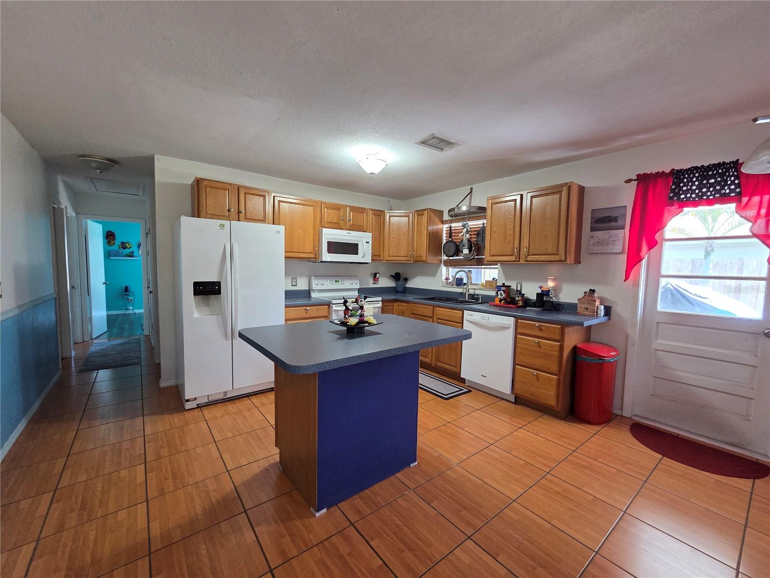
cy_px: 289
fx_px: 289
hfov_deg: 106.2
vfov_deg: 89.9
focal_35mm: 13
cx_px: 385
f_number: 2.2
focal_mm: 2.2
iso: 400
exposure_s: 1/60
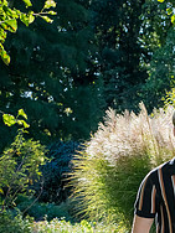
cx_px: 185
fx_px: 1240
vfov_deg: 10.7
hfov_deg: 8.0
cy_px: 231
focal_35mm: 184
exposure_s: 1/320
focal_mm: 80
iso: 800
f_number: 10
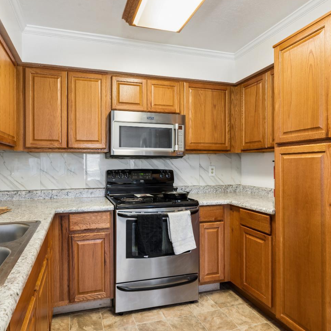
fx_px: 233
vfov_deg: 70.8
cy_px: 166
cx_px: 139
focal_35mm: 22
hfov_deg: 70.3
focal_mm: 16.4
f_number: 13
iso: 100
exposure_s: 2.5
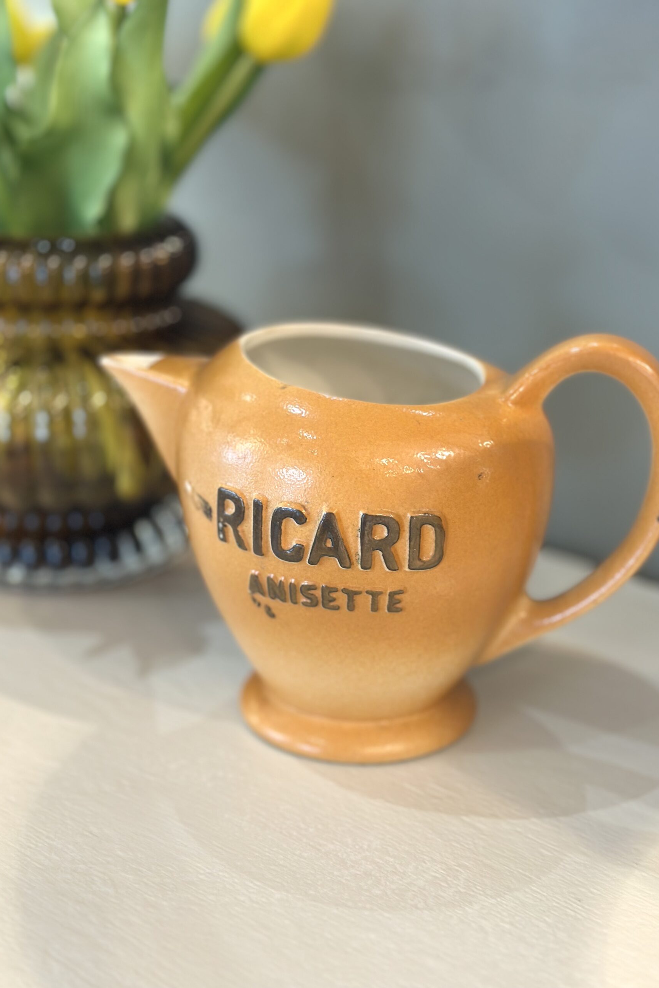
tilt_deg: -20.5
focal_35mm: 50
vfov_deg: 39.6
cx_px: 342
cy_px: 494
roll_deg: -2.4
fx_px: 1373
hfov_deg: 27.0
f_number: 1.78
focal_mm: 6.86
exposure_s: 1/50
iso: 80
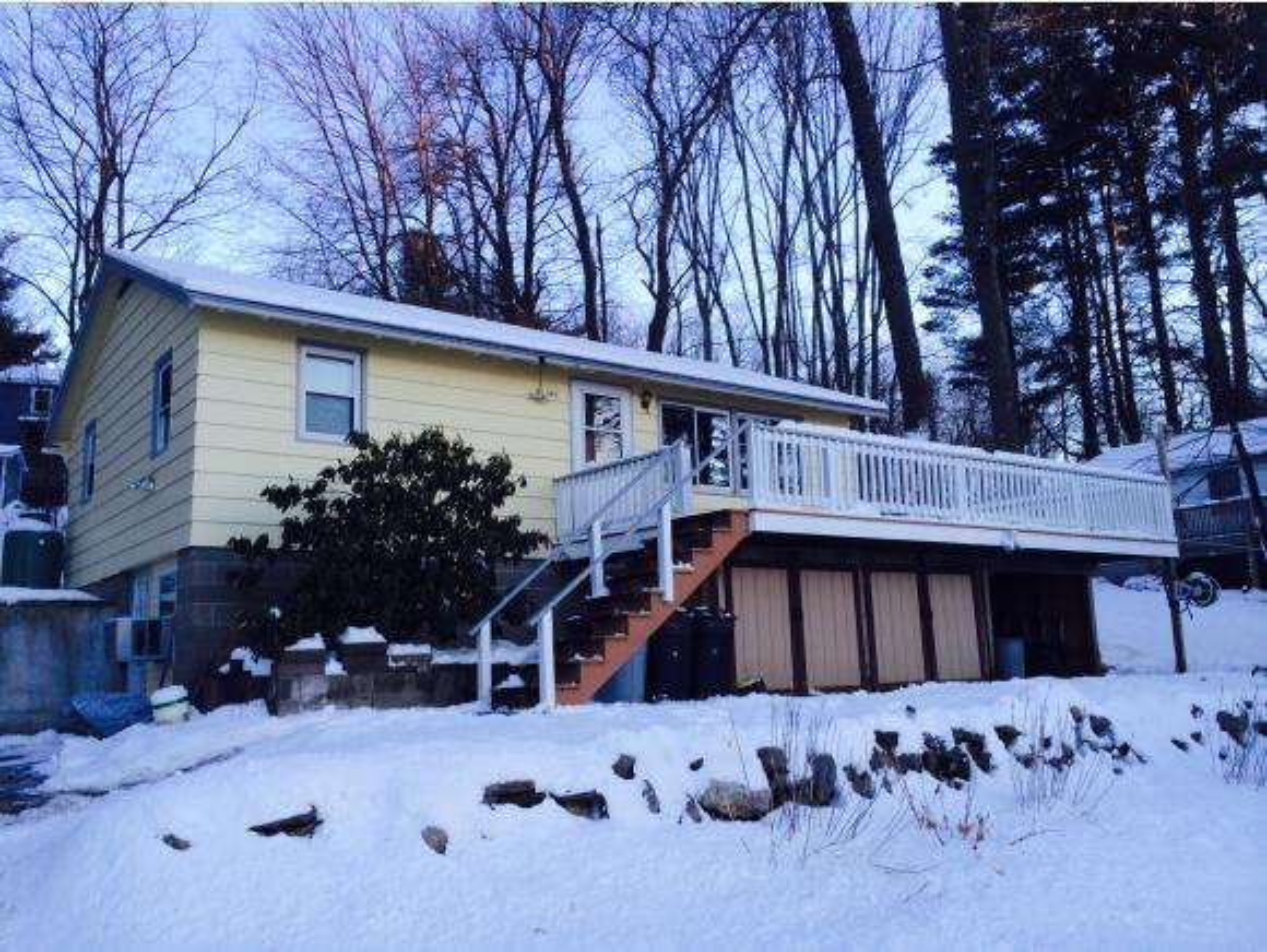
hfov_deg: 59.9
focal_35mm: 30
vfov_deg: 46.9
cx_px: 634
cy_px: 476
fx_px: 1099
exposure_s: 1/120
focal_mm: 4.12
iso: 40
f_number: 2.2
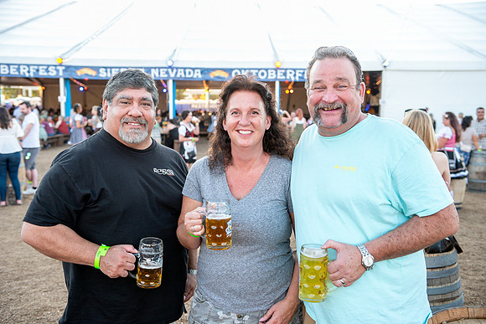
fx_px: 513
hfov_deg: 50.7
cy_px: 162
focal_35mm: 38
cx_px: 243
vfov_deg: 35.1
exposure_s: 1/500
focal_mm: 38
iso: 640
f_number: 4
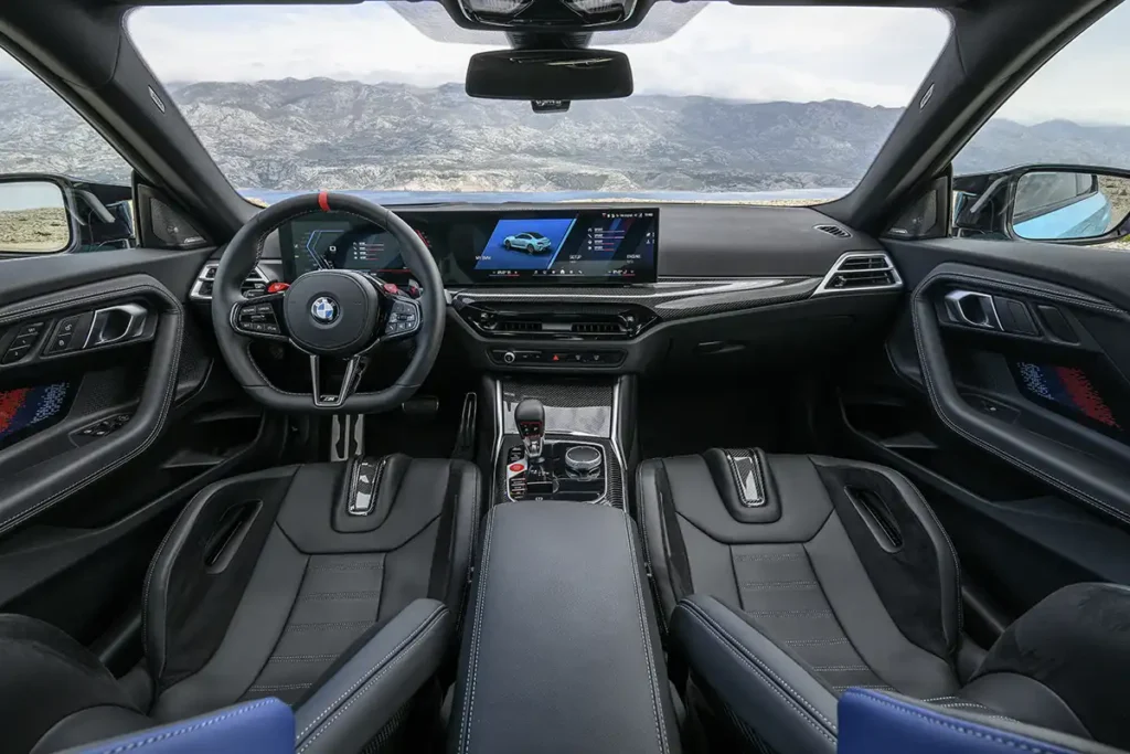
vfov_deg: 73.8
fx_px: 502
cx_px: 565
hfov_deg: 96.7
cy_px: 377
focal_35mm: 16
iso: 160
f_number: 11
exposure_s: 1/80
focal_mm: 16
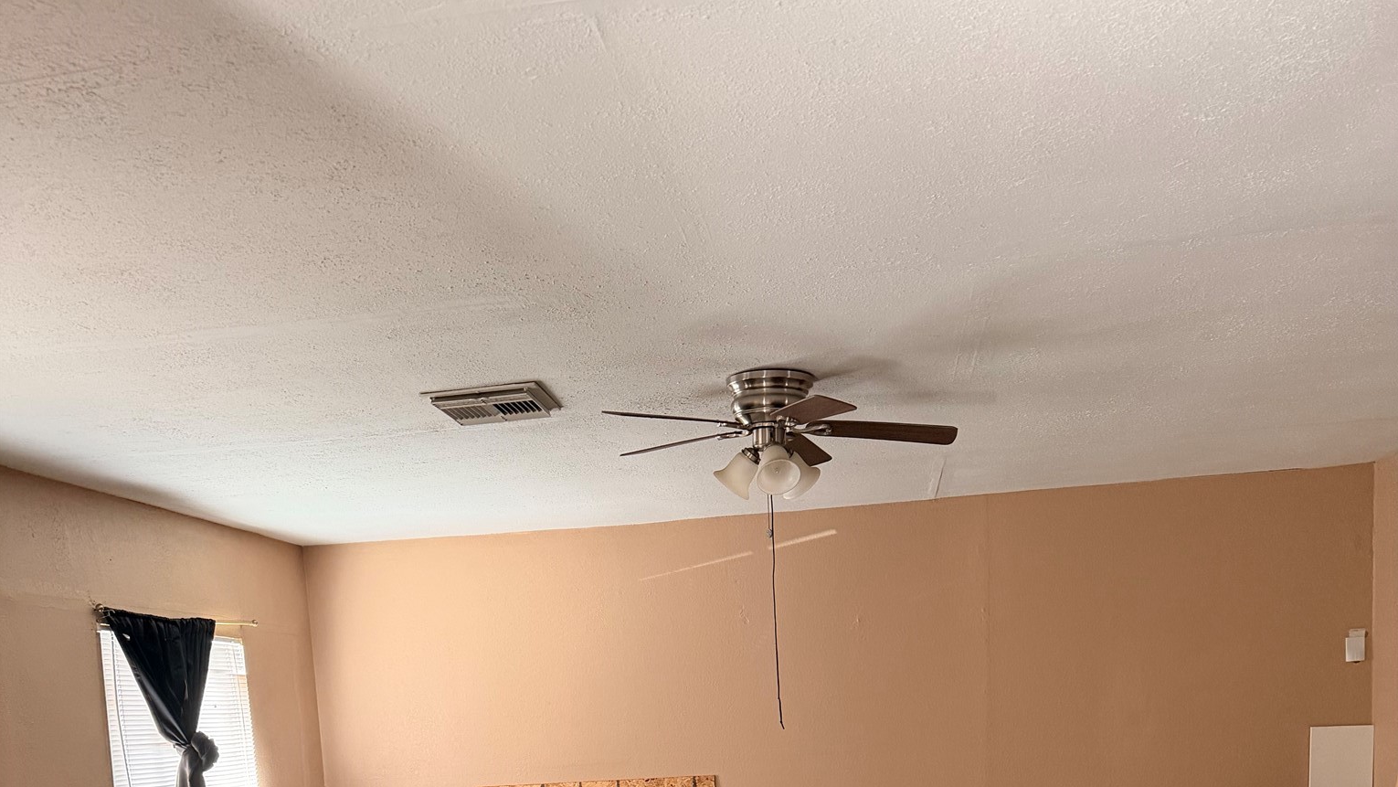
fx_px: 1298
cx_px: 698
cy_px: 862
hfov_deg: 56.6
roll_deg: +3.1
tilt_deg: -7.1
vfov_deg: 30.3
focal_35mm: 35
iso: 400
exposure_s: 1/60
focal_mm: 6.76
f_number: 1.78
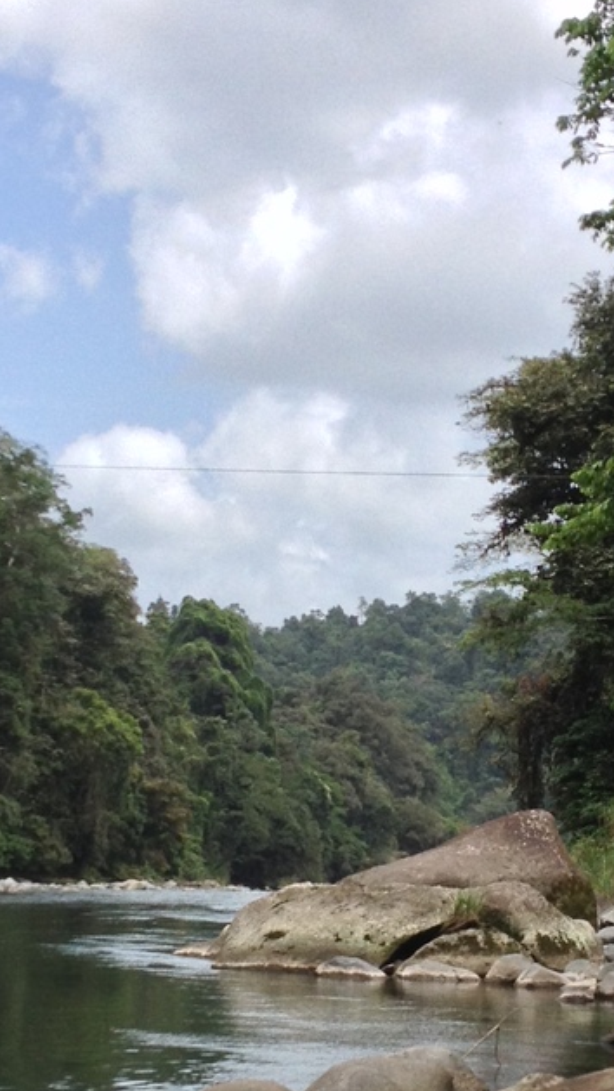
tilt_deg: +1.0
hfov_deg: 12.5
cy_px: 737
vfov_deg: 21.9
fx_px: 2806
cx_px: 373
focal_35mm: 97
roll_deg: -1.2
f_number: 2.4
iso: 50
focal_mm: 4.28
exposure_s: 1/1453
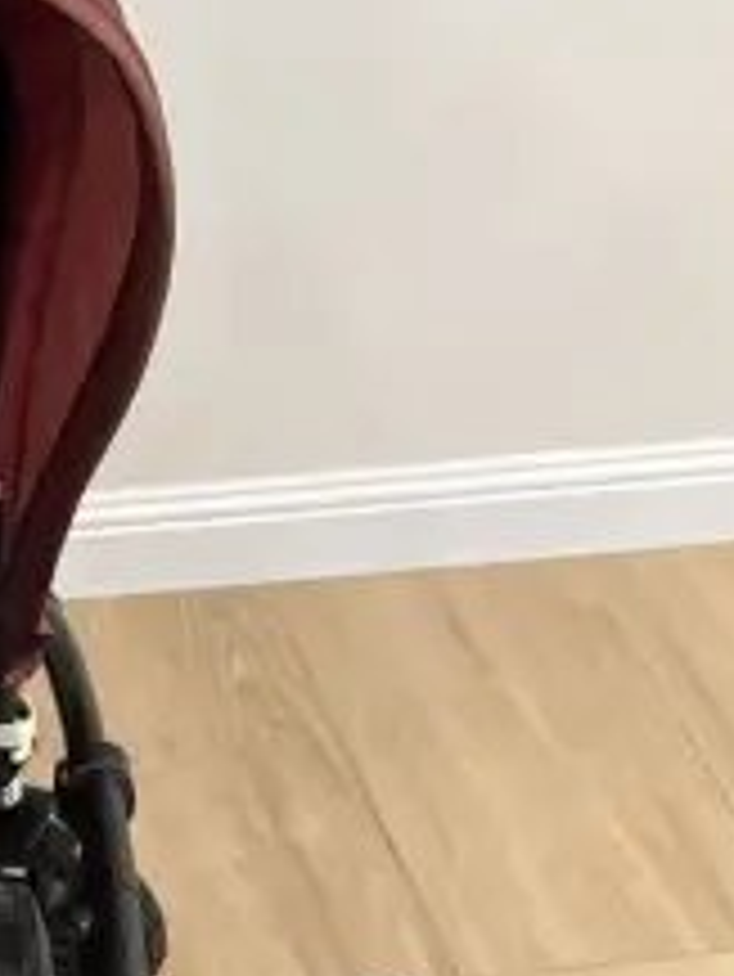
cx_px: -394
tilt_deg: -42.1
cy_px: 522
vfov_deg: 23.5
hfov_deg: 16.2
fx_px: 2344
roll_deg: -0.4
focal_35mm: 83
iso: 250
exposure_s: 1/50
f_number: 1.78
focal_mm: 6.76
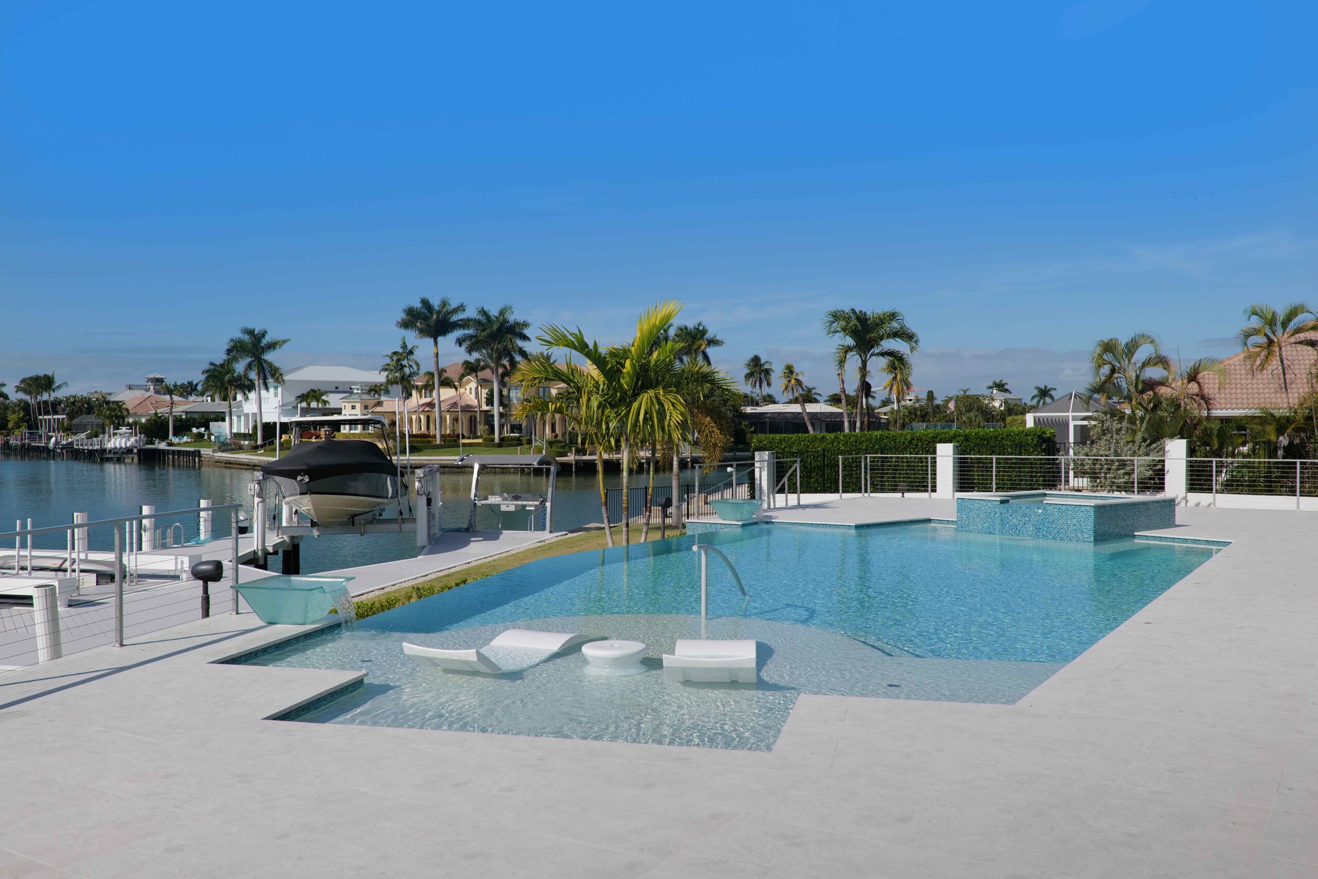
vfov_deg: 43.6
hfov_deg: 61.9
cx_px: 659
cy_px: 440
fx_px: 1098
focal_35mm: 30
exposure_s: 1/8000
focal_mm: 30
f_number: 5.6
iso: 800
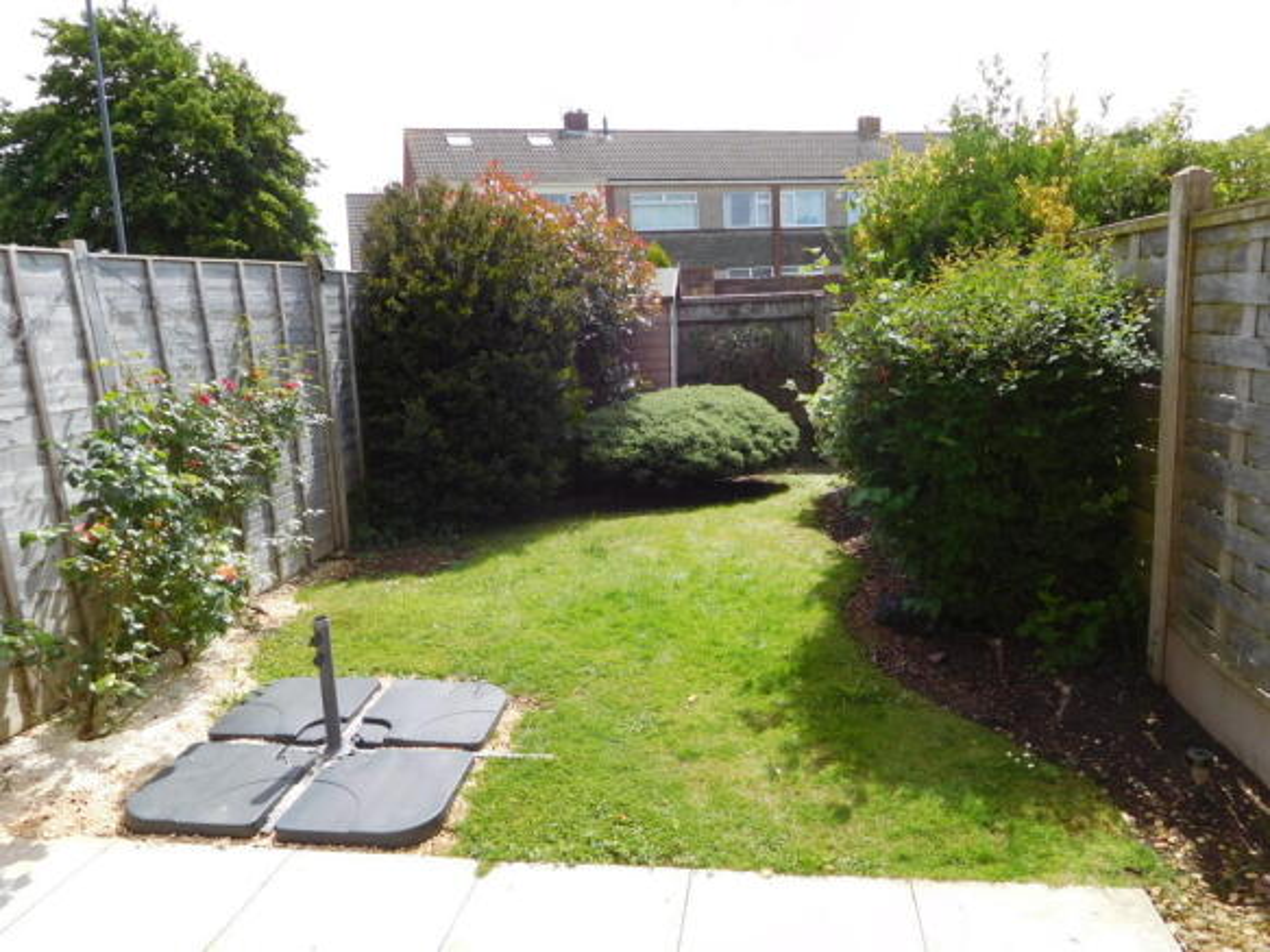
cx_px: 635
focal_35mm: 25
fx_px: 917
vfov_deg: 54.9
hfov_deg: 69.4
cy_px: 476
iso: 125
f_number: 3.4
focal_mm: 4.5
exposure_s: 1/640
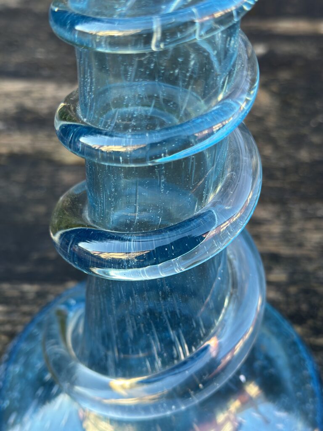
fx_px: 597
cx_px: 162
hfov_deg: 30.3
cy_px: 216
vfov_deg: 39.7
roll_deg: -0.4
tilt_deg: -42.2
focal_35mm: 48
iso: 125
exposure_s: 1/121
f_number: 1.78
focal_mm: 6.86
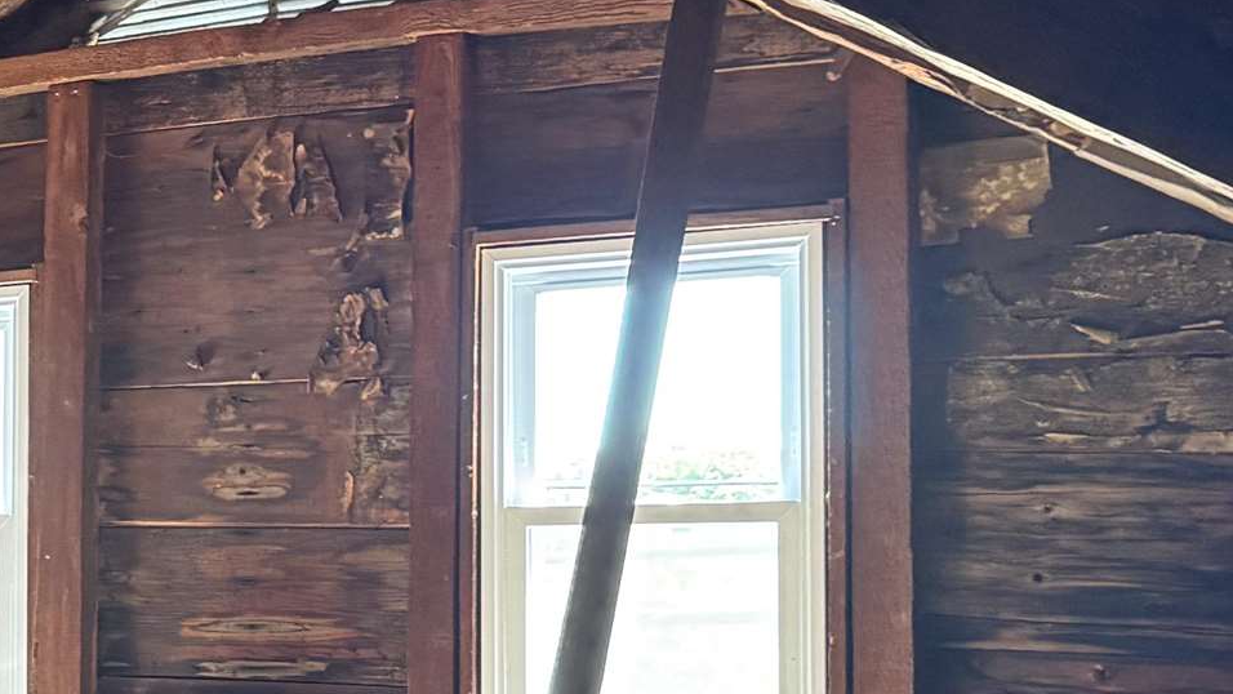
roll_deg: -0.8
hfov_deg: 22.4
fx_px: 2747
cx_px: -417
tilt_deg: +2.8
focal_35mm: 84
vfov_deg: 14.4
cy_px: 467
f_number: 1.78
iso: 400
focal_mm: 6.76
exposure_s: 1/60
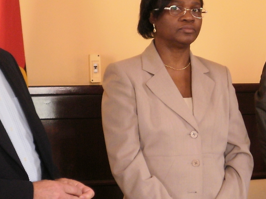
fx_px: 692
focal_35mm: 90
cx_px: 238
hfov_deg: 21.3
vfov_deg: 16.4
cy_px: 122
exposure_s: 1/30
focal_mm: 5.45
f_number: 2.9
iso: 125
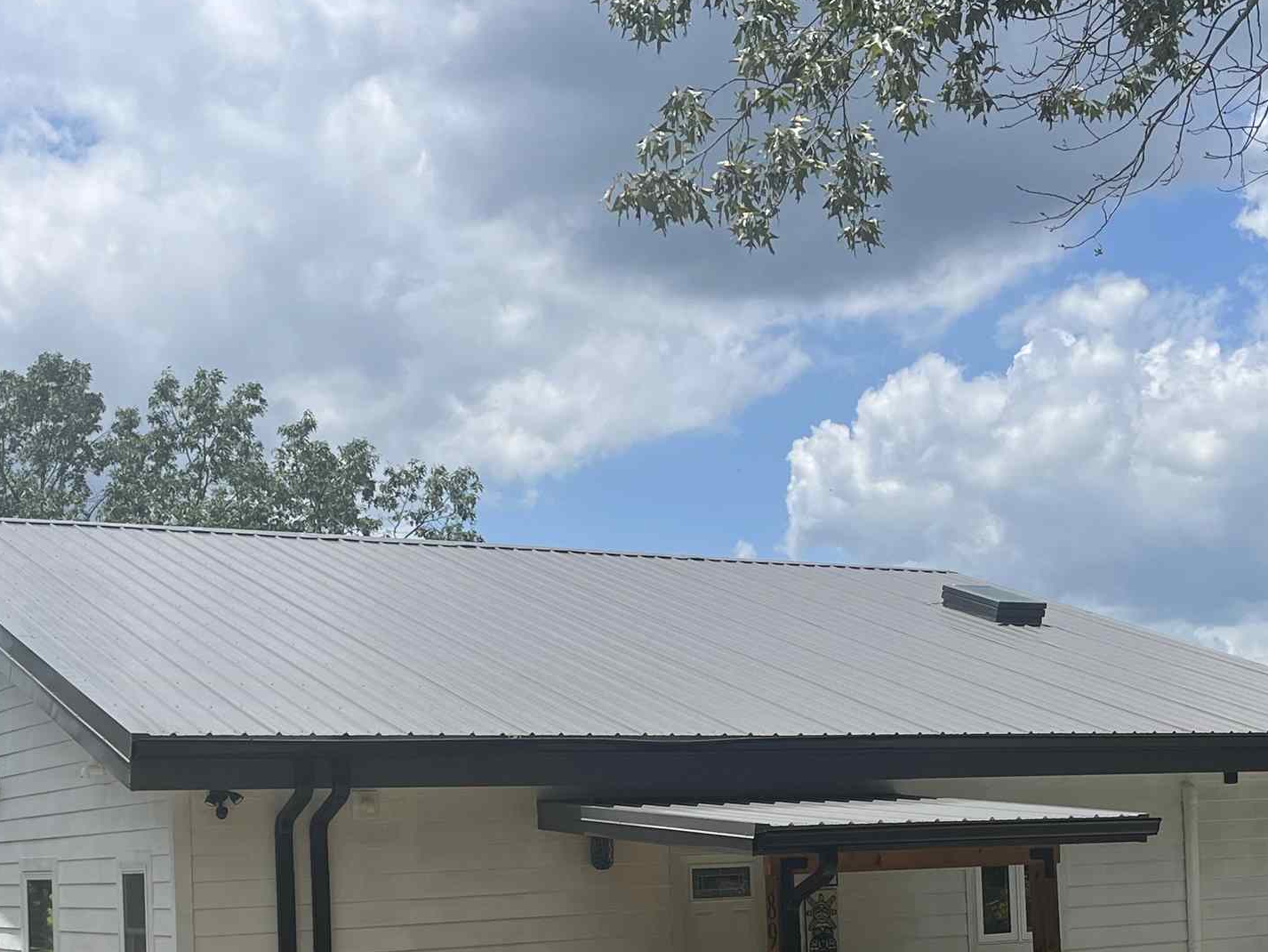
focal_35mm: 56
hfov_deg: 34.3
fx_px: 2052
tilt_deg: +1.2
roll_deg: +1.5
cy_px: 818
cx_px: 702
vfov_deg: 25.5
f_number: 1.6
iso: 50
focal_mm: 5.1
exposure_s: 1/5319
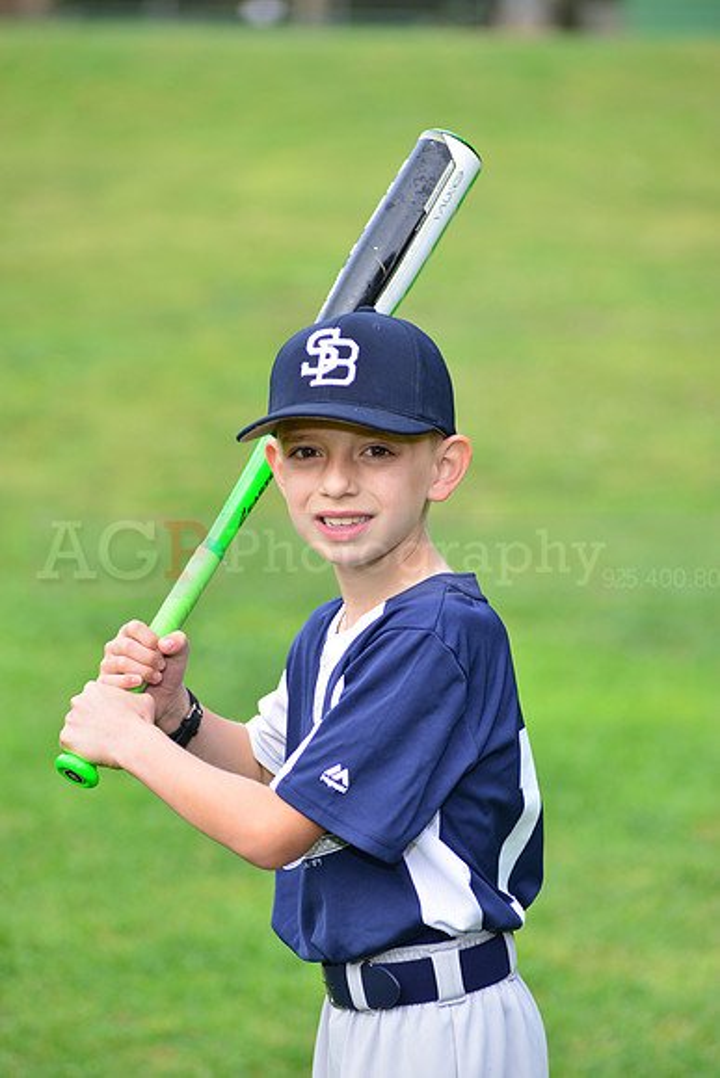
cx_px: 360
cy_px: 539
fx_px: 5546
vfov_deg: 11.1
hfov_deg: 7.4
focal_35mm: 185
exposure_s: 1/200
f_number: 5.6
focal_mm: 185
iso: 320
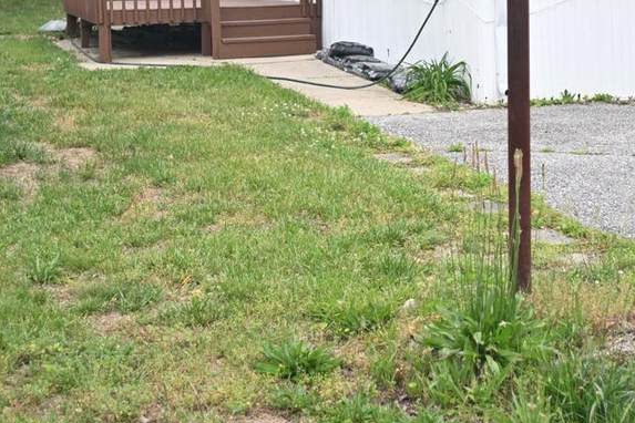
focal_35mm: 67
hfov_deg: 29.7
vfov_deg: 19.6
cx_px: 459
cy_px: -24
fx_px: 1182
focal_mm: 30
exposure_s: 1/320
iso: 100
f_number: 2.8
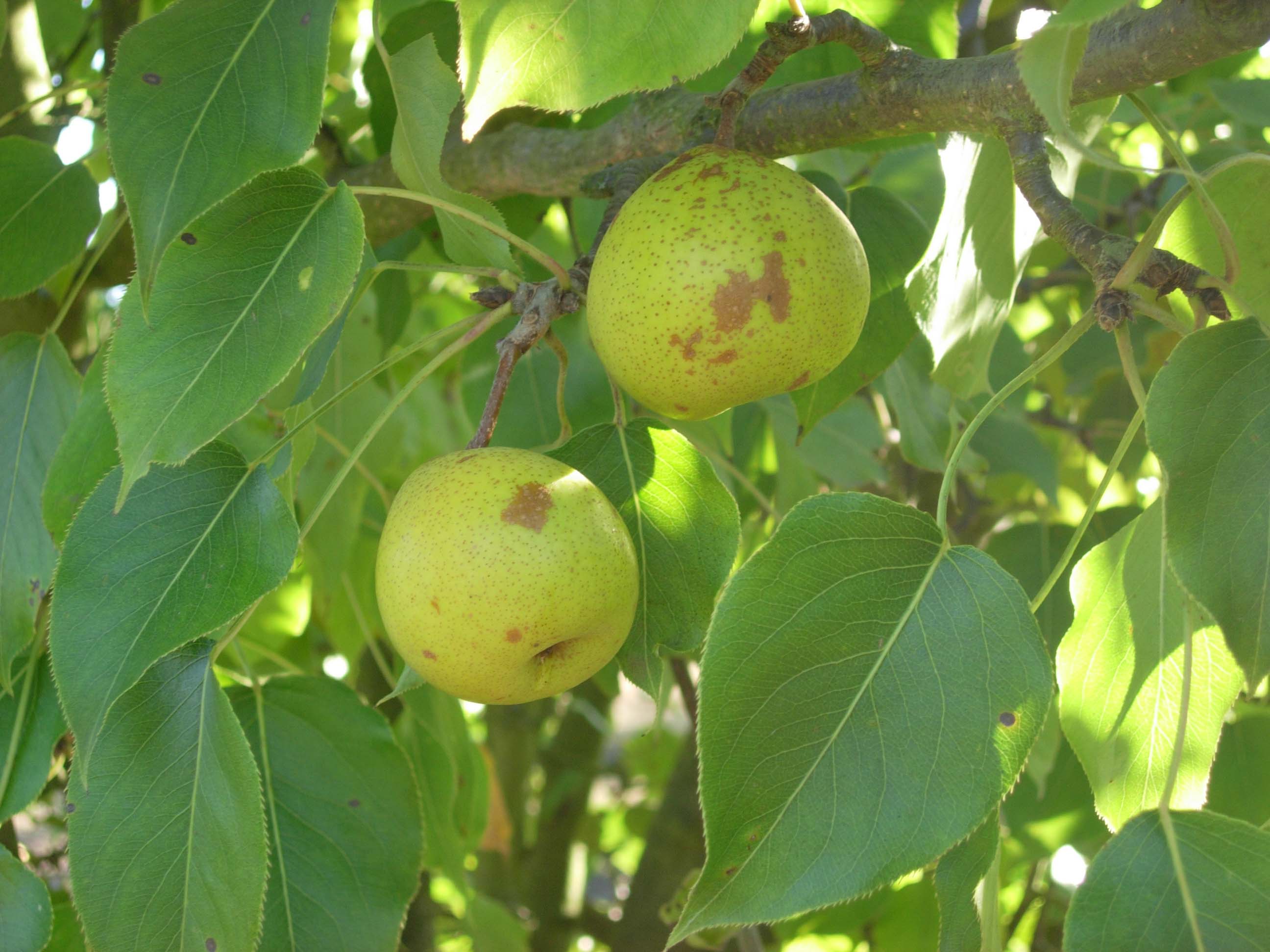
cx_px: 635
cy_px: 476
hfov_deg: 27.0
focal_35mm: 72
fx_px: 2642
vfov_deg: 20.4
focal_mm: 14.9
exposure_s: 1/62.1
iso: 64
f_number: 3.7
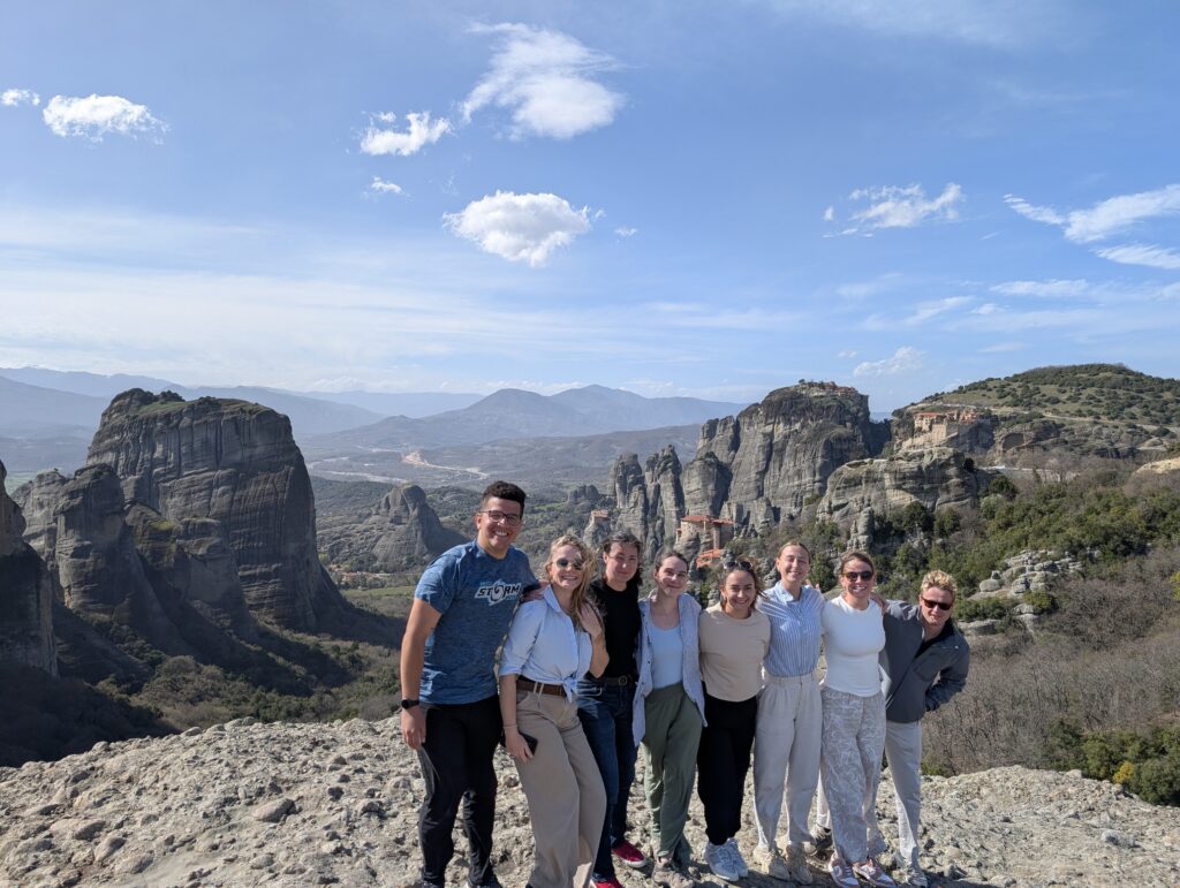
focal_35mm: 24
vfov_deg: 56.9
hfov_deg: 71.5
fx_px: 819
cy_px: 444
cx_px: 590
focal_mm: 6.9
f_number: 1.68
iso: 21
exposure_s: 1/1058
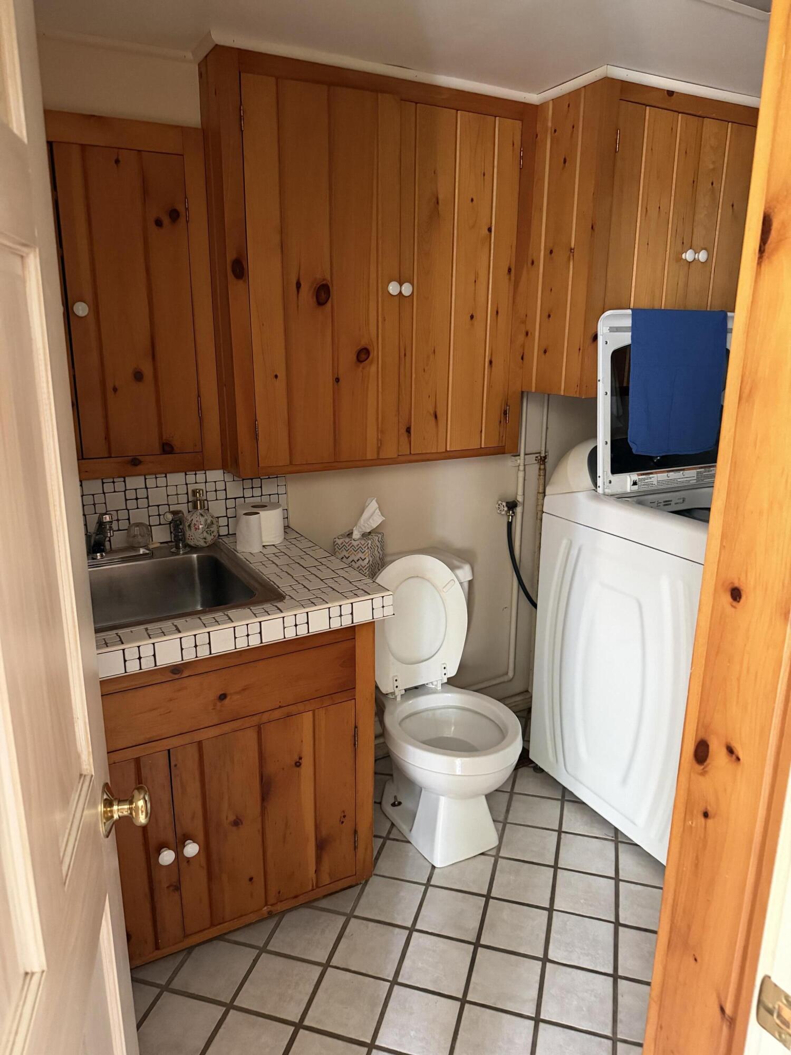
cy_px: 528
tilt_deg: -15.3
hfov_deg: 56.8
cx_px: 396
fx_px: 731
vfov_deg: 71.6
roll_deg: -0.3
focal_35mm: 24
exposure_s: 1/40
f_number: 1.78
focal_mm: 6.76
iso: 800
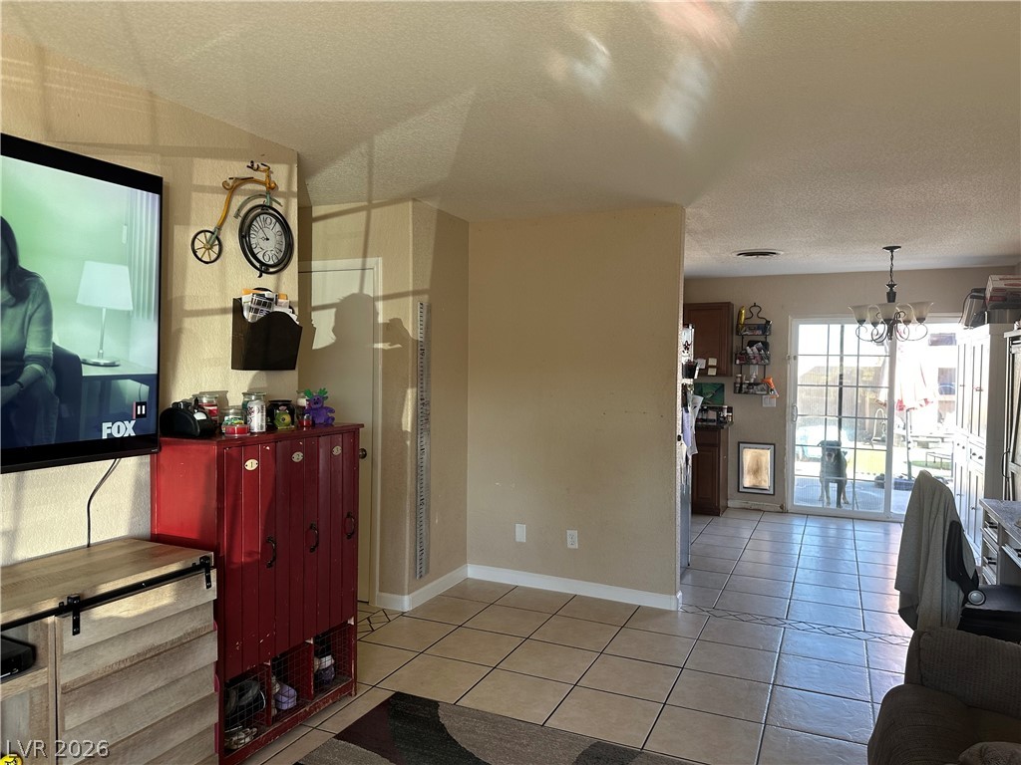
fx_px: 708
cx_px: 510
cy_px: 382
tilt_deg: -1.2
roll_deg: -1.0
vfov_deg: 56.8
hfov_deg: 71.6
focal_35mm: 24
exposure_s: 1/121
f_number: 1.78
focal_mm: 6.86
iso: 160
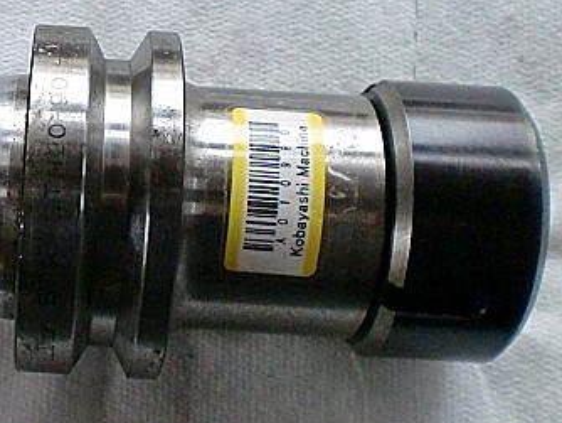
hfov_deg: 27.8
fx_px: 1089
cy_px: 226
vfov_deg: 22.0
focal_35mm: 67
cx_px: 52
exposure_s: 1/60
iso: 500
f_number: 3.1
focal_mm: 6.3
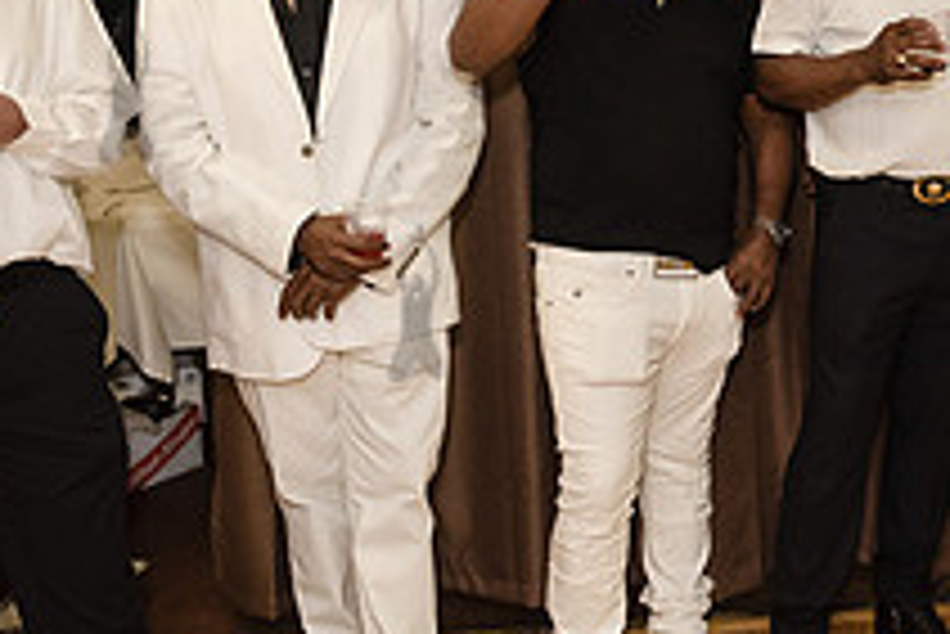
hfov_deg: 28.2
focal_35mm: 66
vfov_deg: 20.3
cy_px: 83
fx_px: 1743
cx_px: 995
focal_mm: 24
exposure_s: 1/400
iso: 2000
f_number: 3.5
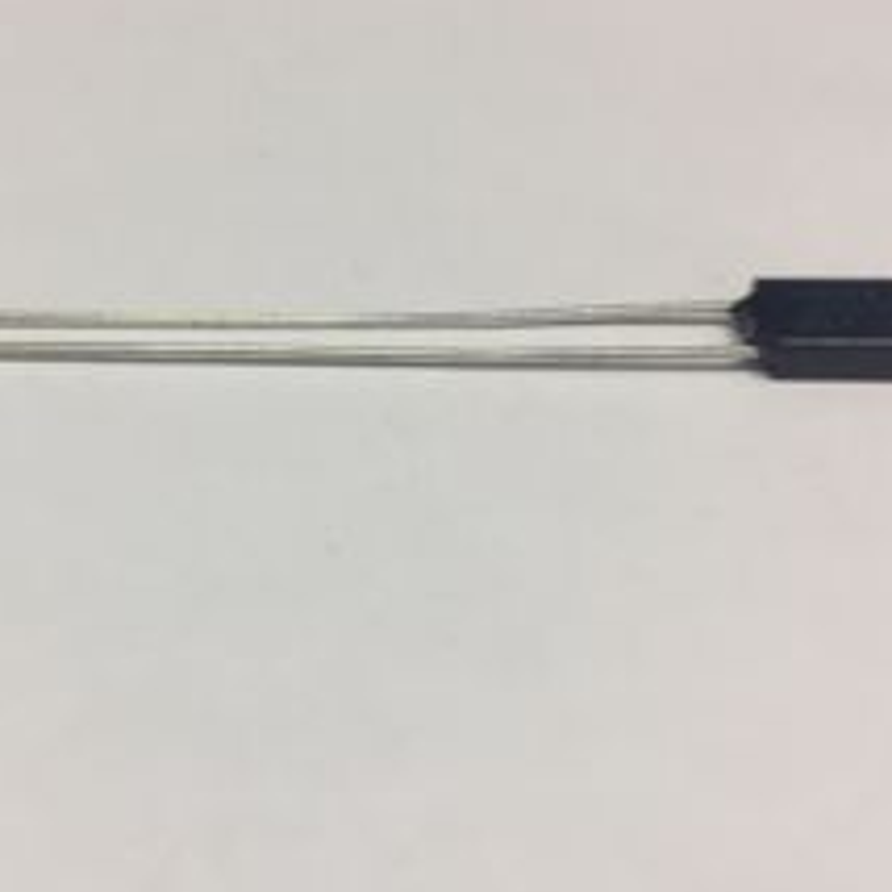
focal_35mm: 48
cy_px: 450
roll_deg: +1.4
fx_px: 1399
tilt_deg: -41.4
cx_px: 292
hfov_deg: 35.0
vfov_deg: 35.4
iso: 50
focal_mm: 4.15
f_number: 2.2
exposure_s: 1/33
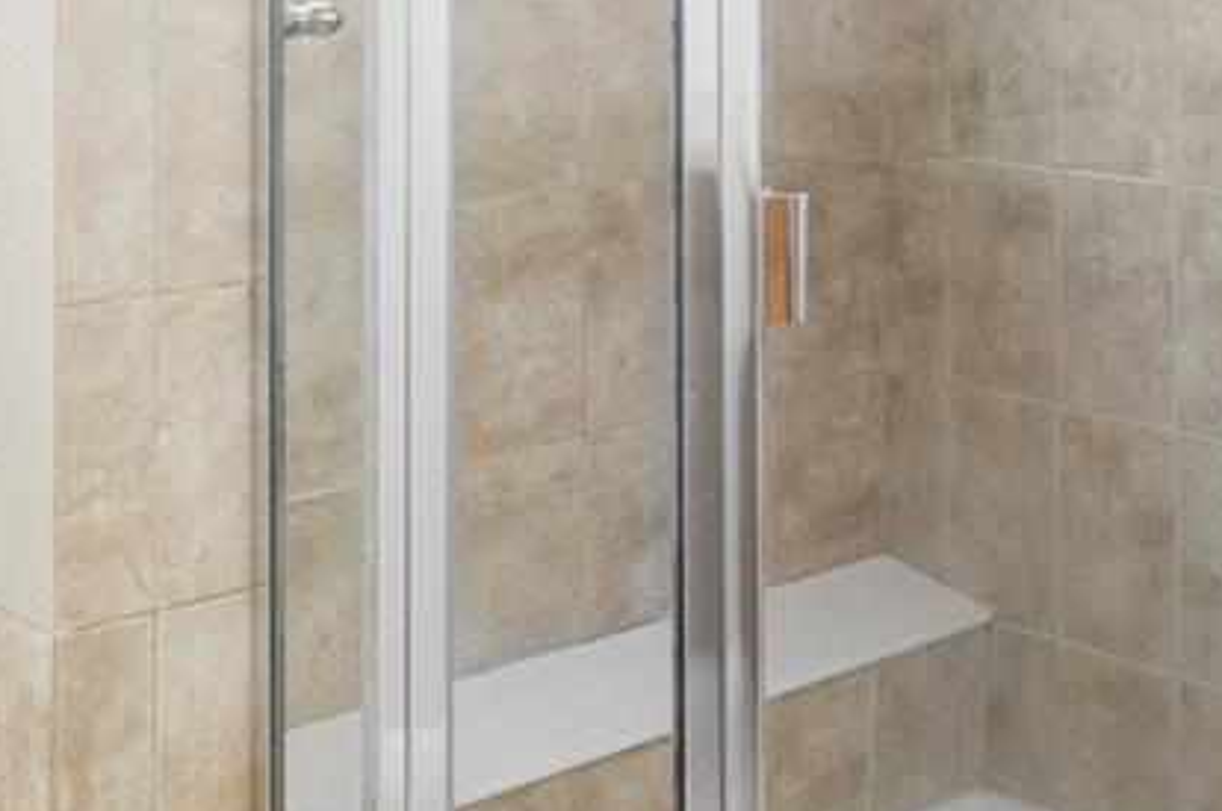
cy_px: 55
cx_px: 1871
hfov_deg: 25.3
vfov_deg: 22.6
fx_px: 1966
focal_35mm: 58
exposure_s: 1/2
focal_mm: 15
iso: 800
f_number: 8
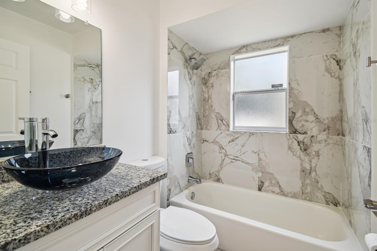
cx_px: 189
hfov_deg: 96.8
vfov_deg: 73.7
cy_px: 121
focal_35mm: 16
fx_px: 167
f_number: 7.1
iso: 100
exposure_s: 1/5
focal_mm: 10
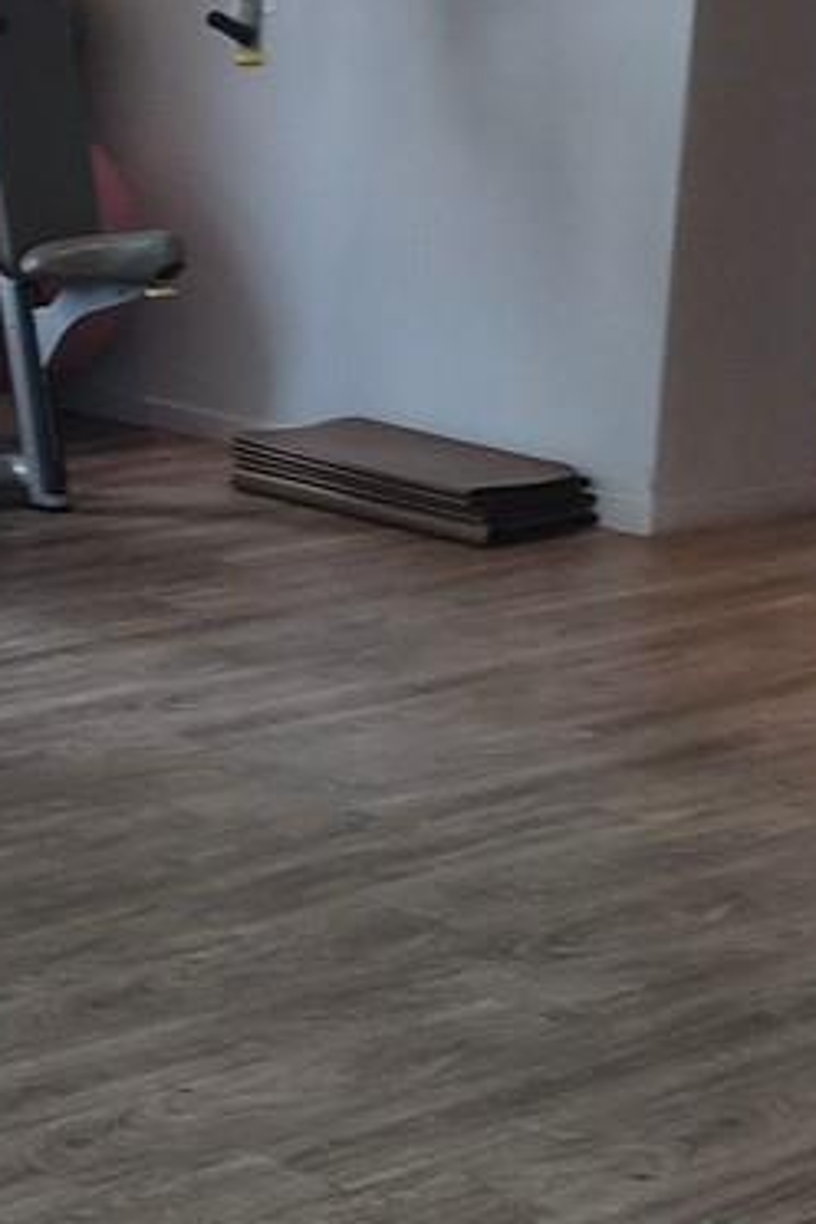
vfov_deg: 19.7
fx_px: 3502
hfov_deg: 12.1
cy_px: 382
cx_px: -724
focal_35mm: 103
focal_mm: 5.4
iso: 100
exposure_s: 1/180
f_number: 1.8
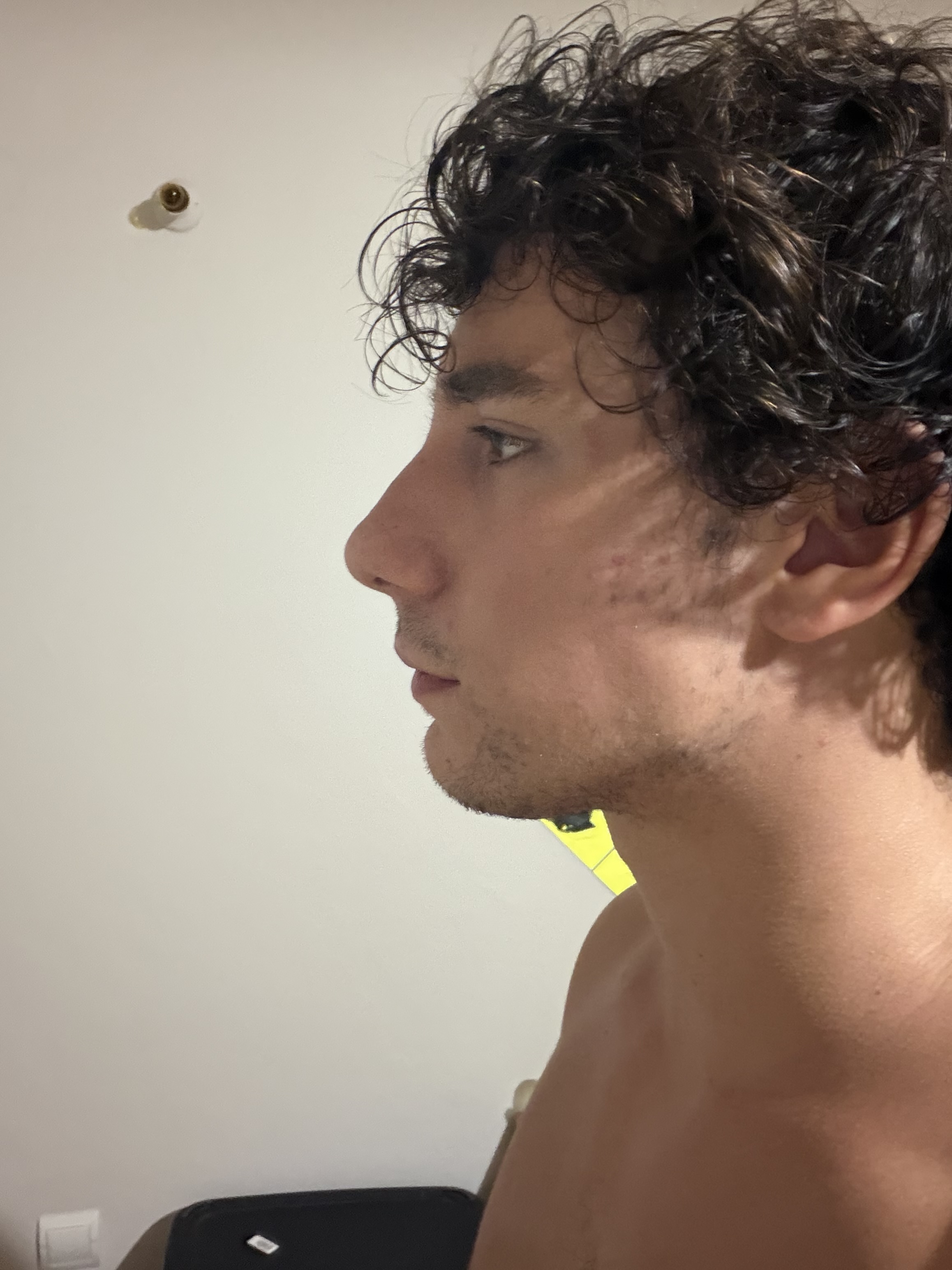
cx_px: 476
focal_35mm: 30
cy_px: 635
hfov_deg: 46.8
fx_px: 1100
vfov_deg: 60.0
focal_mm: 2.71
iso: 800
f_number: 1.9
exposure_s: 1/17
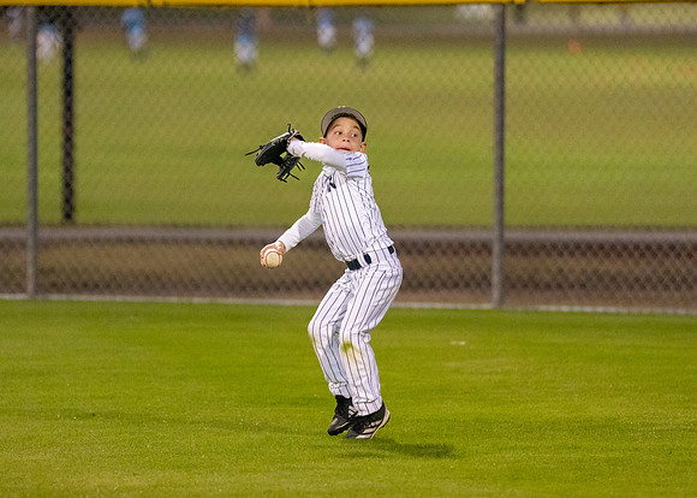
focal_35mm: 361
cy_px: 273
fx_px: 7147
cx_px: 328
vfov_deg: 4.0
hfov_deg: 5.6
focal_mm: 200
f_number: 2.8
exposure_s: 1/1000
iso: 4000
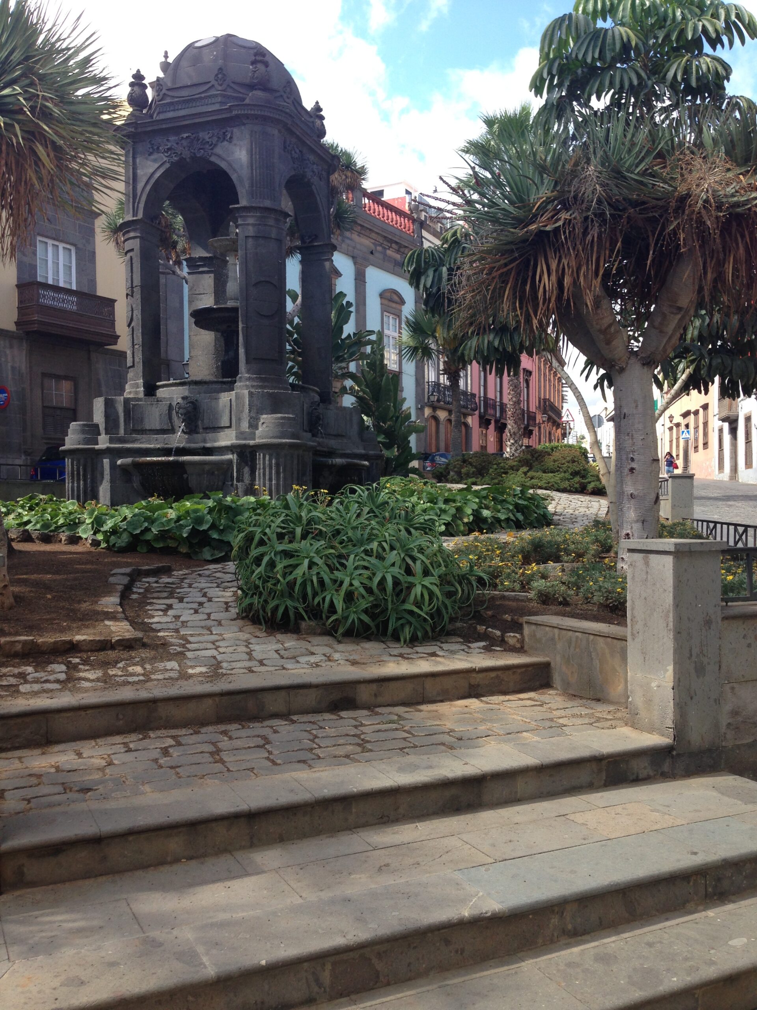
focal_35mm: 33
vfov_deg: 55.4
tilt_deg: +3.9
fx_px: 962
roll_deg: +0.3
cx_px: 378
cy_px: 505
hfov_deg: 42.9
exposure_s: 1/433
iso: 50
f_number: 2.4
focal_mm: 4.12
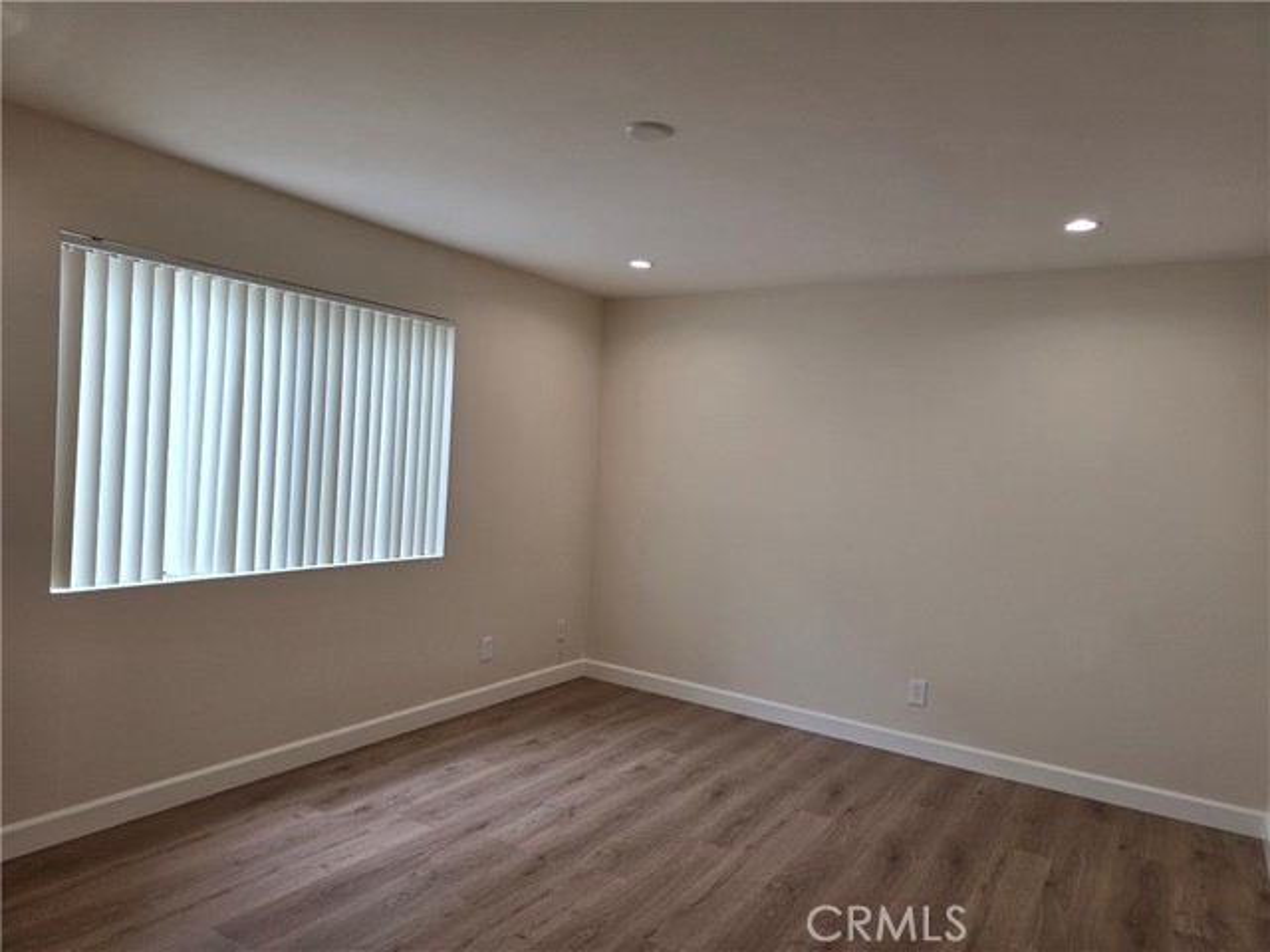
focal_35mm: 23
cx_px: 635
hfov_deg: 73.9
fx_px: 844
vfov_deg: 58.9
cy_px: 476
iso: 50
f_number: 1.7
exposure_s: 1/120
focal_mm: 6.3
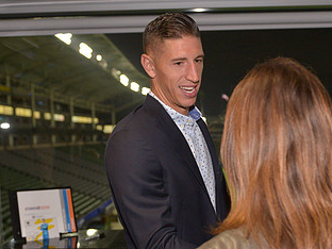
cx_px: 193
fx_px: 480
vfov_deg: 28.9
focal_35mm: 50
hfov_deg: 38.1
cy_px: 170
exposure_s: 1/1600
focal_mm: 28
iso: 2500
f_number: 3.2
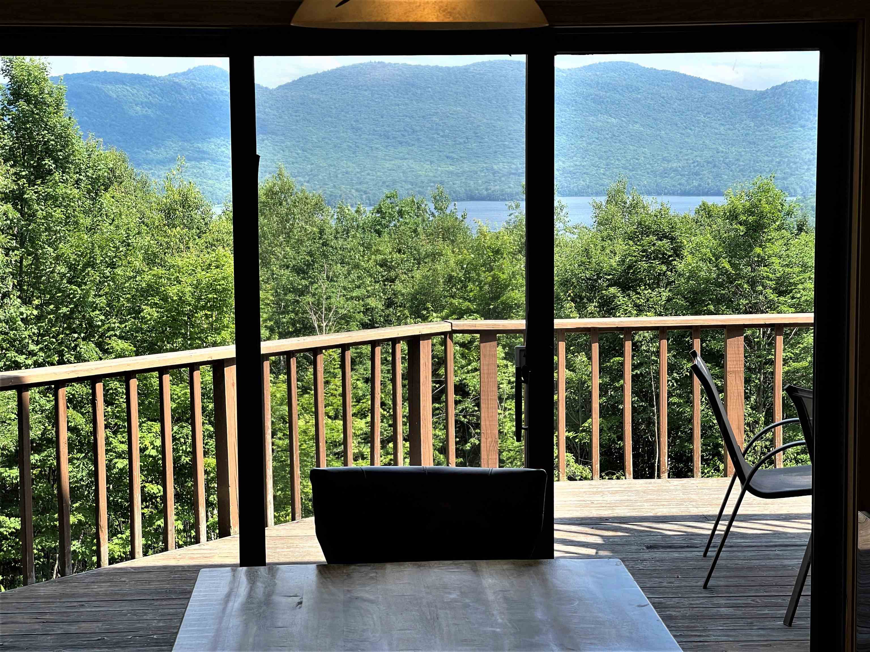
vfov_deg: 22.9
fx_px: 1609
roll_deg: +0.6
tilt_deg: -7.4
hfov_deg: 30.3
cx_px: 435
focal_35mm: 64
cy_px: 326
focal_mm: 7.5
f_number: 2.2
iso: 20
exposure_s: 1/318
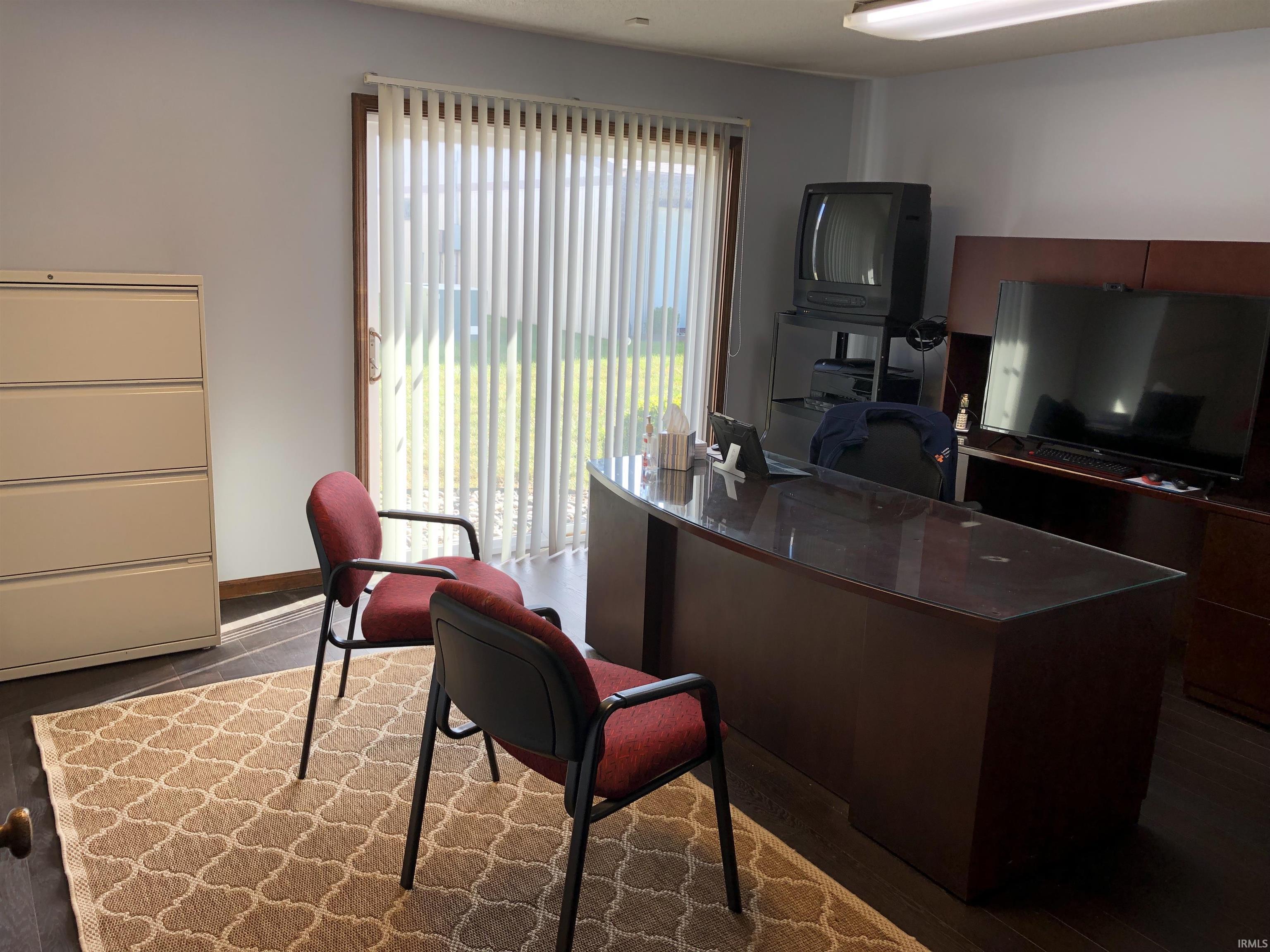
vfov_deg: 49.7
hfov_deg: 63.4
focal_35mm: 28
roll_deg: -2.2
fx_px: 1027
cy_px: 476
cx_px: 635
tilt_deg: -12.6
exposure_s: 1/120
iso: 50
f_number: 1.8
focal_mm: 3.99
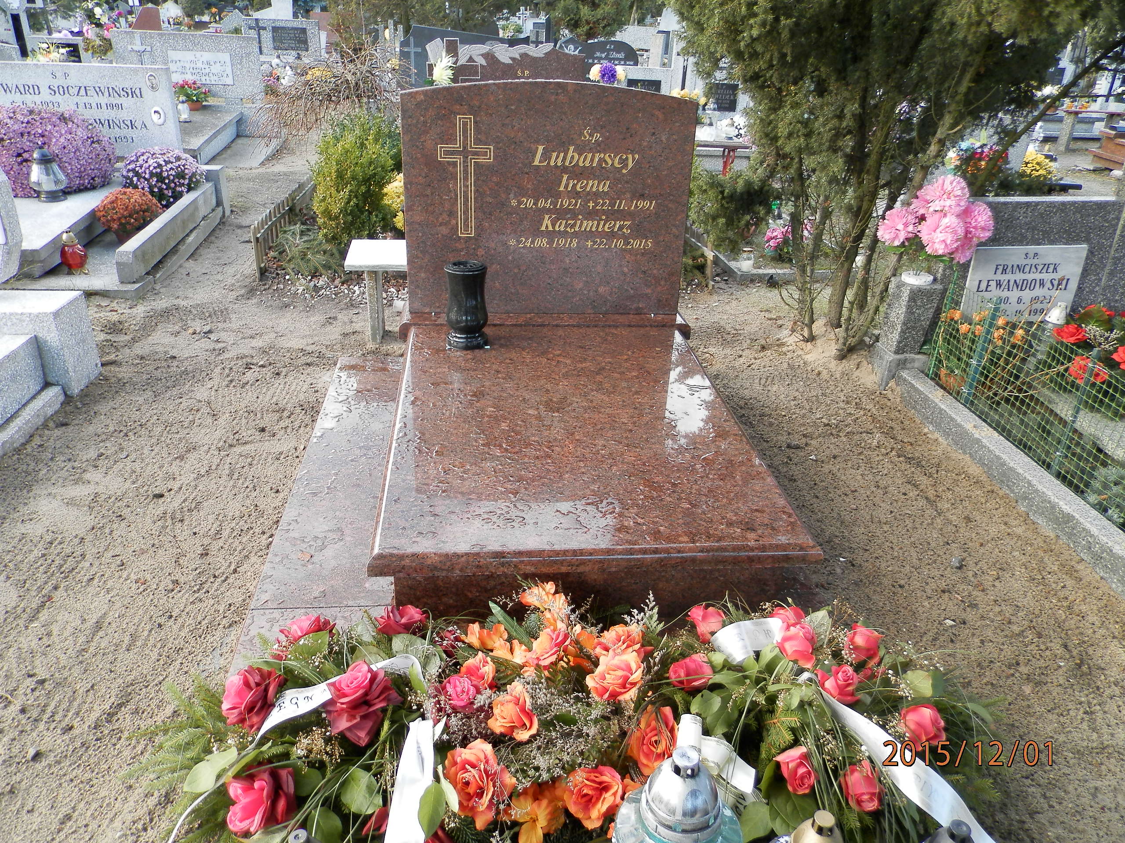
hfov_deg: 69.4
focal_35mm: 25
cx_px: 562
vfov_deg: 54.9
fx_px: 812
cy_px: 422
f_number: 3.1
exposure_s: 1/40
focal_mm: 4.5
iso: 80
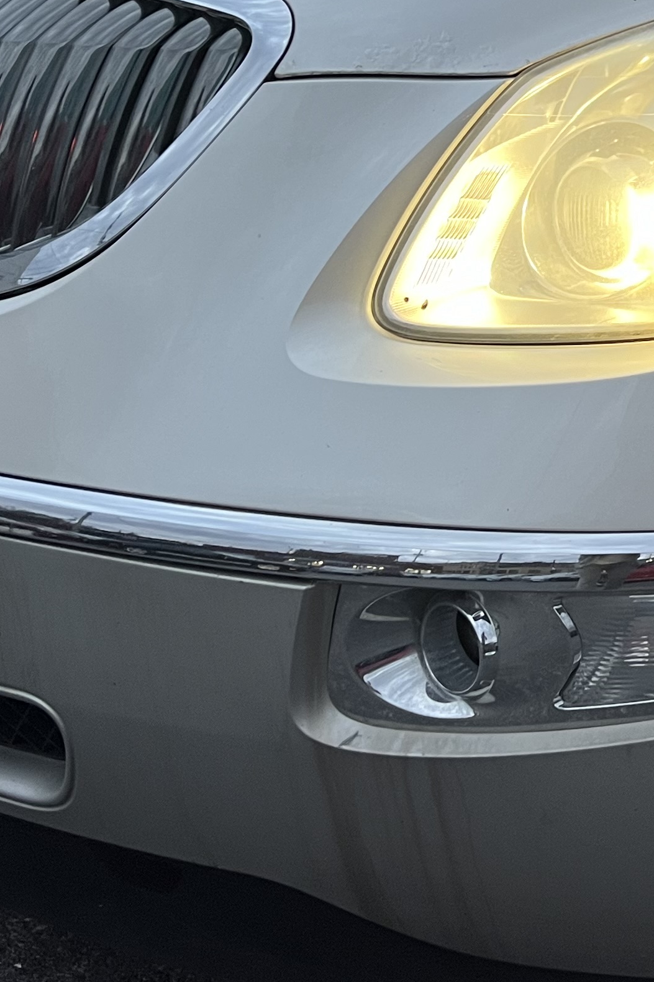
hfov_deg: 18.6
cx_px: 799
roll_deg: -1.5
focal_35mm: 69
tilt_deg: -5.3
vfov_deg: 28.5
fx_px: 1881
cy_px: 167
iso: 100
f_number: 1.5
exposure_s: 1/60
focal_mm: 5.7
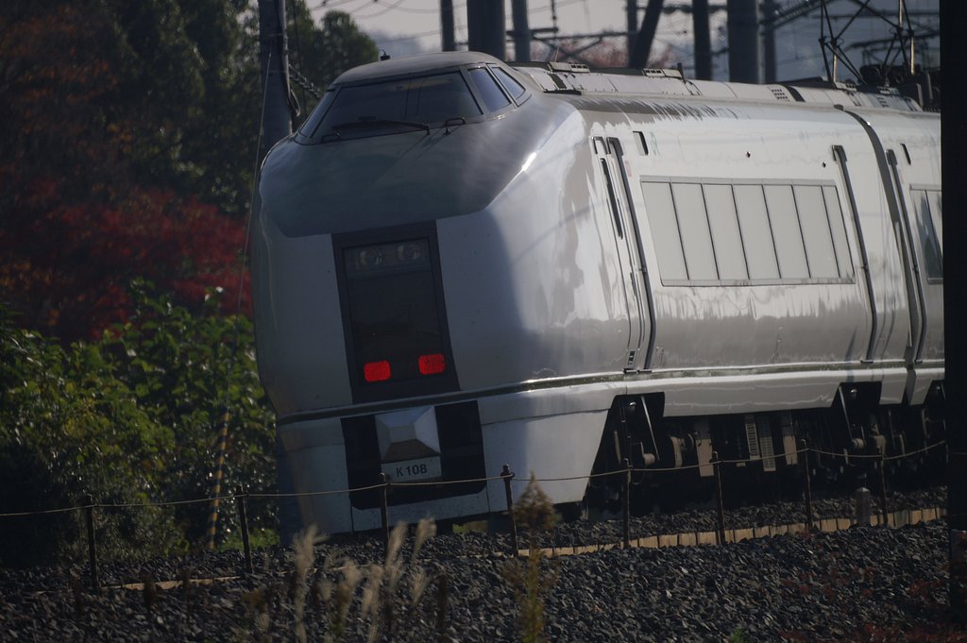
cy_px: 322
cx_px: 484
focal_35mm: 750
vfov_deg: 1.8
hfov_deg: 2.8
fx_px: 20129
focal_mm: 500
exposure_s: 1/1600
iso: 200
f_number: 8
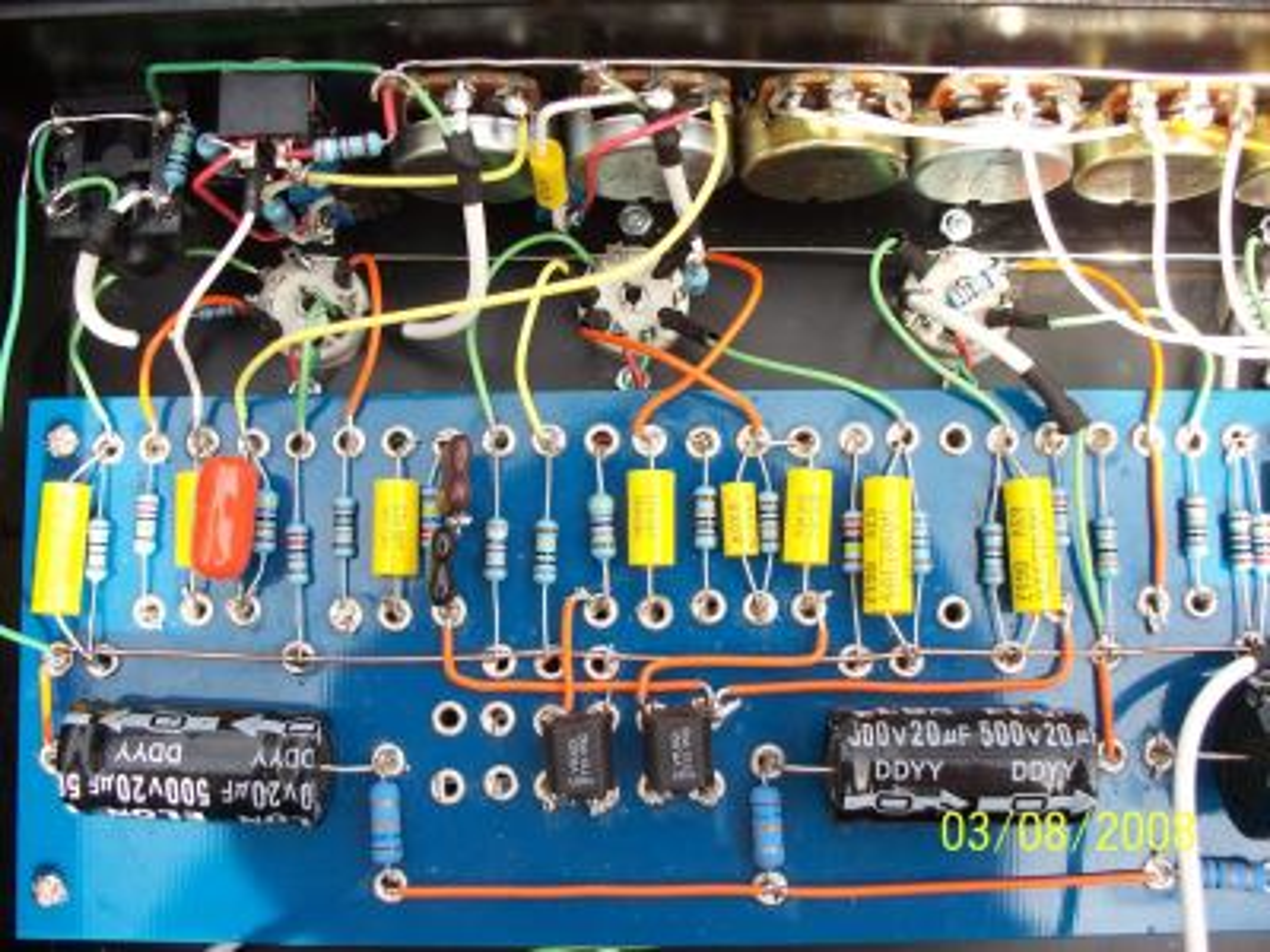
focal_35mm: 36
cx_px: 635
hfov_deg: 51.4
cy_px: 476
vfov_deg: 39.7
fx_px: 1321
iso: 80
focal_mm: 7.54
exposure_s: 1/200
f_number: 2.8
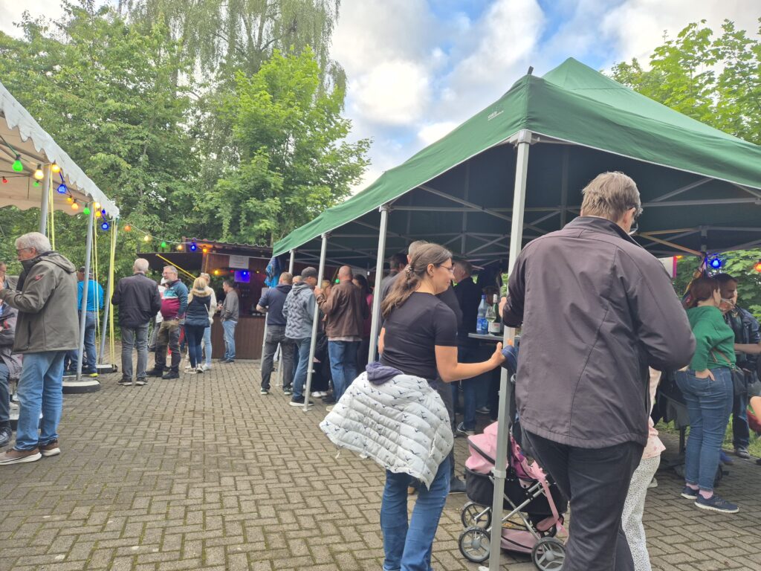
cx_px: 380
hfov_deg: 73.9
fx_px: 506
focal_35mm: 23
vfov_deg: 58.9
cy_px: 286
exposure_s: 1/180
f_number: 1.8
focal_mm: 5.4
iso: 50
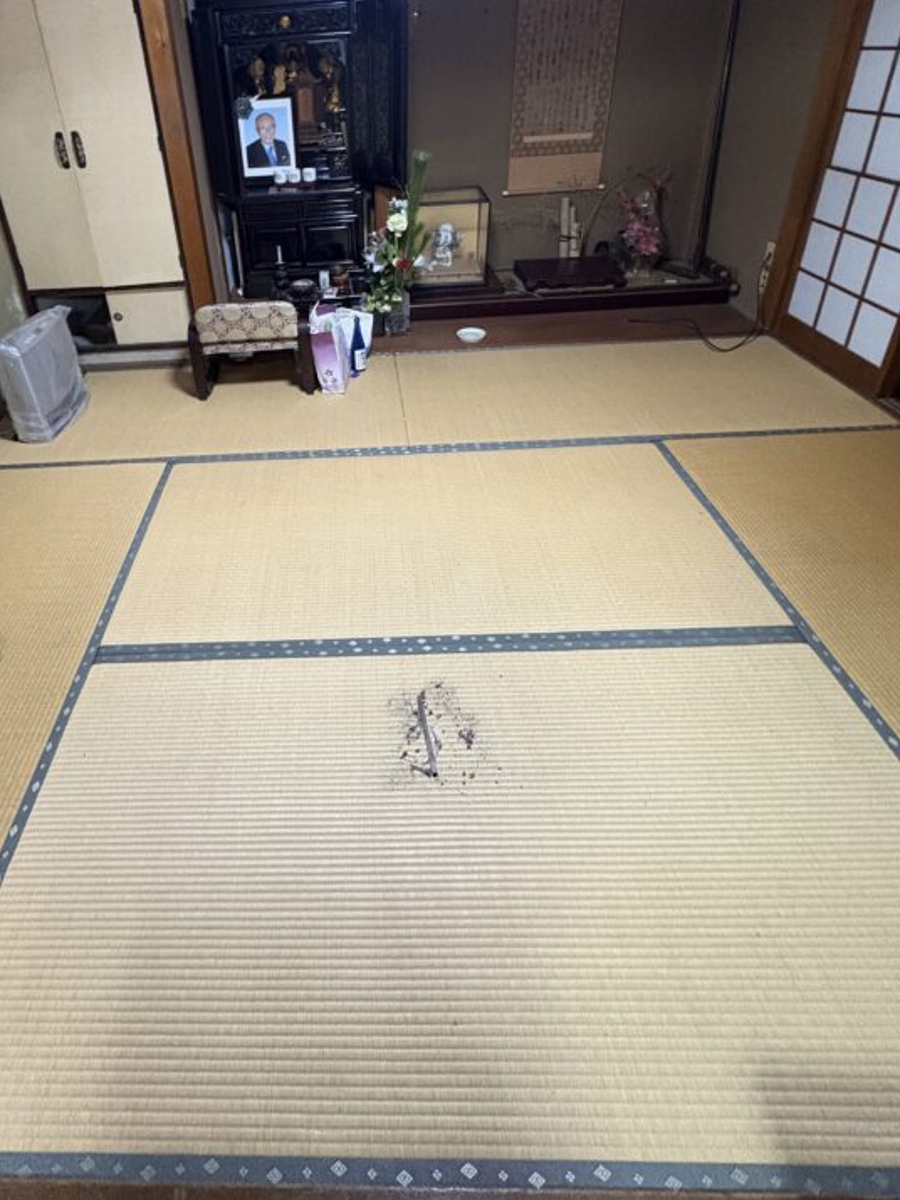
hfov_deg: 67.4
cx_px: 327
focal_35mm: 19
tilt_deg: -27.2
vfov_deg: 81.4
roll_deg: +5.4
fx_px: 659
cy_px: 387
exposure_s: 1/60
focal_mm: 2.22
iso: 640
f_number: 2.2
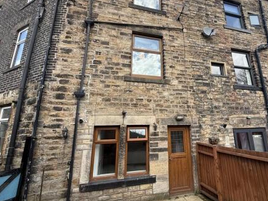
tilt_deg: +14.4
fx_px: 147
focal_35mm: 19
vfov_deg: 68.5
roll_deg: +1.7
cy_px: 91
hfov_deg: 83.8
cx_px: 159
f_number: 2.2
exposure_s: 1/388
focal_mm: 2.22
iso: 50
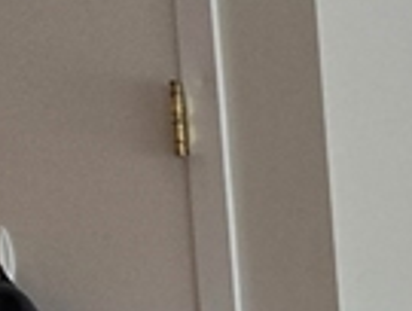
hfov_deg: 8.9
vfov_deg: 7.9
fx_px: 2076
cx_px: 1288
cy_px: 744
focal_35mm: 174
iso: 250
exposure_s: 1/120
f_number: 1.7
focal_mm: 6.3
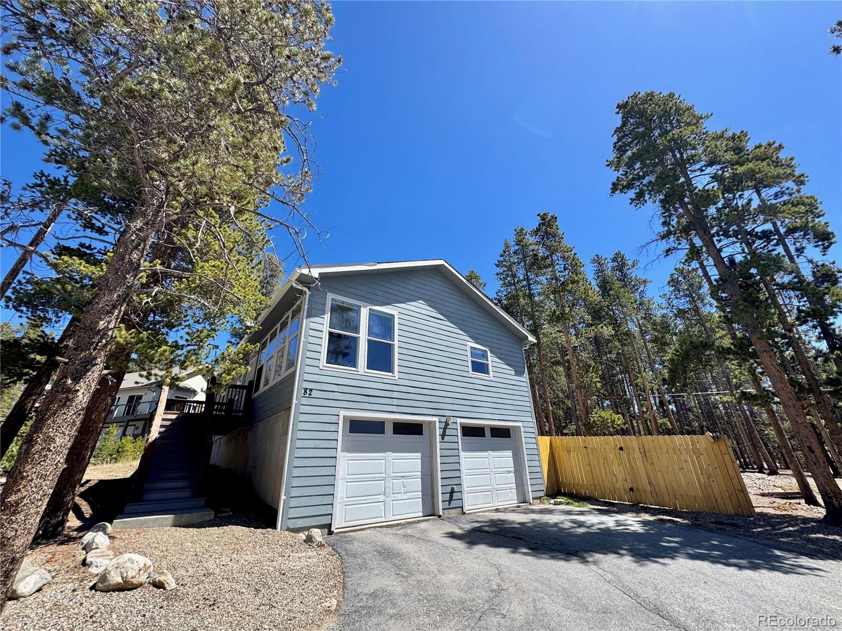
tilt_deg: +22.7
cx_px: 421
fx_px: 341
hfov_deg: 102.1
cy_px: 316
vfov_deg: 85.7
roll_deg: +1.7
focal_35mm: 14
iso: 50
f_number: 2.2
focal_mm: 2.22
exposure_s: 1/1506
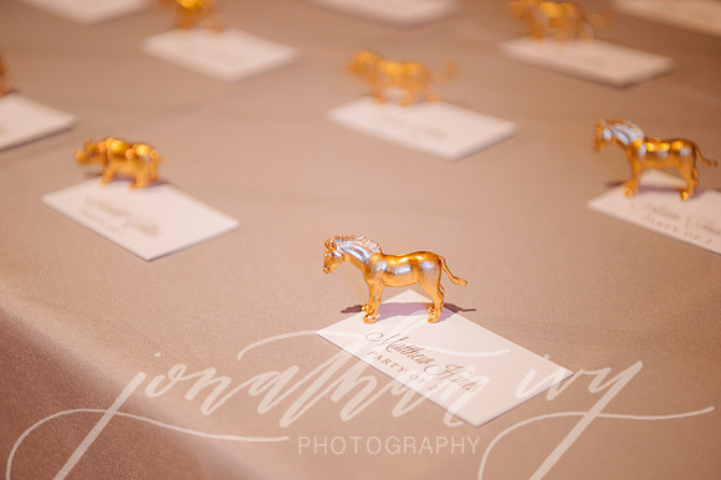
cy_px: 240
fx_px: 1401
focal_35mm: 70
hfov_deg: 28.9
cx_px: 360
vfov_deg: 19.4
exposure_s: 1/60
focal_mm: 70
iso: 2500
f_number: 2.8
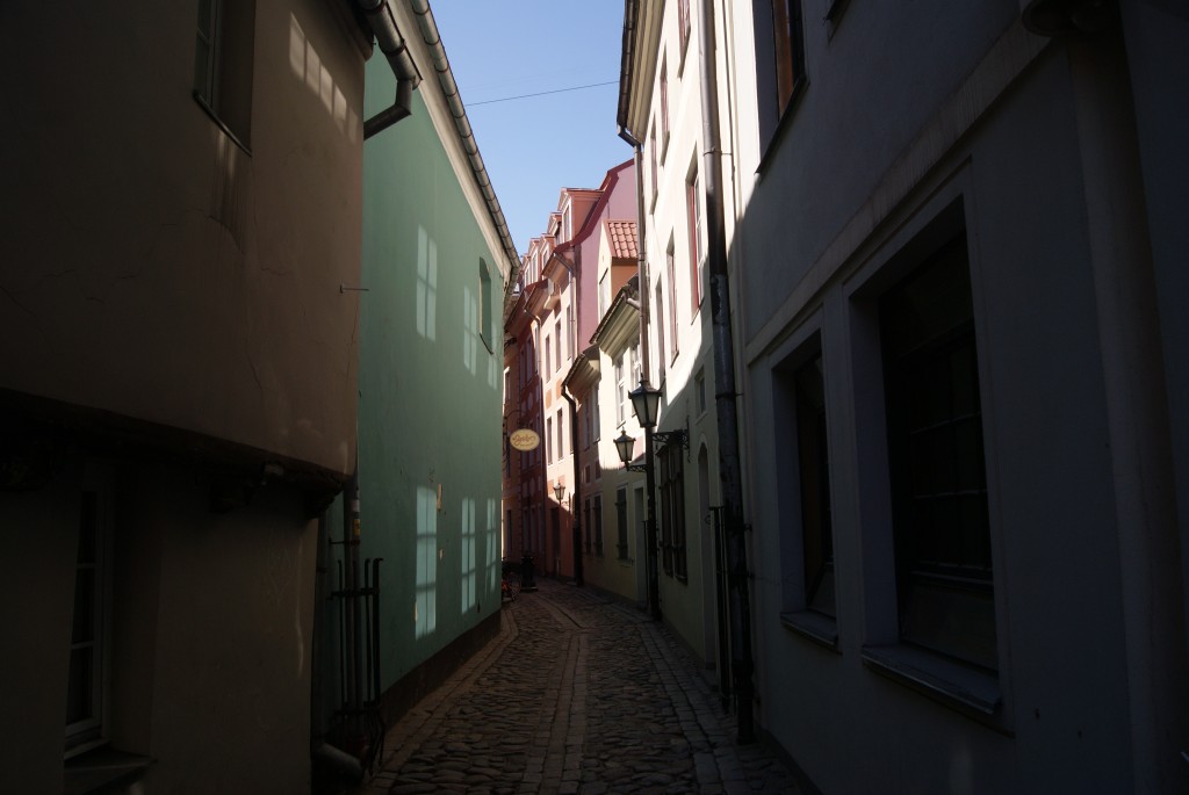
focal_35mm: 27
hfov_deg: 67.3
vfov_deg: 48.0
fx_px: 893
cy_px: 398
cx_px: 594
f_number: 9
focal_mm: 18
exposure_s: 1/80
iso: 100
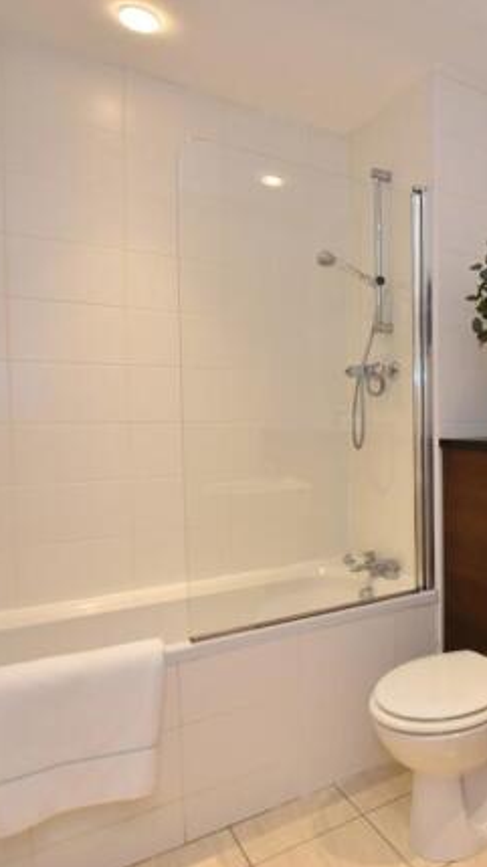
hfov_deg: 41.3
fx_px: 552
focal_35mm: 24
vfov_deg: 76.3
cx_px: 490
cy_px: 440
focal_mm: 10
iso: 1000
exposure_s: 1/60
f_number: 3.5
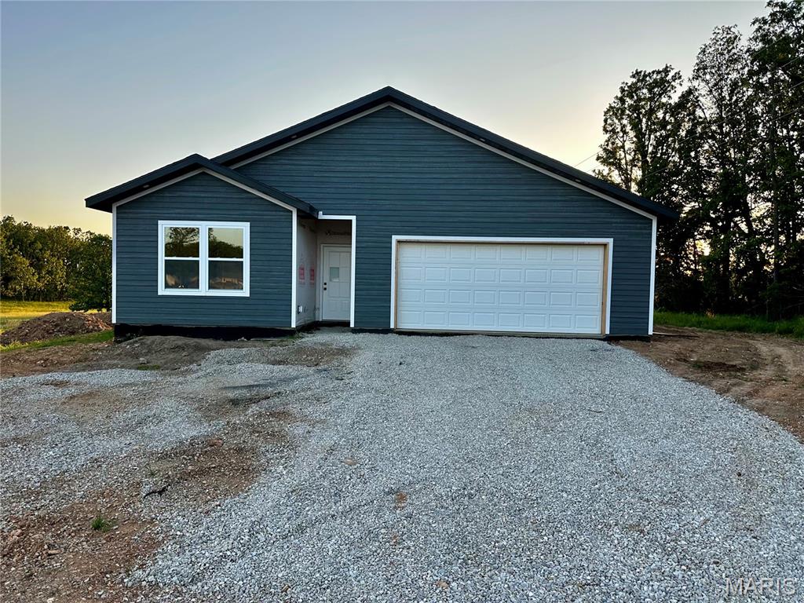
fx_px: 557
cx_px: 402
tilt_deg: -2.0
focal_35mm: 24
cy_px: 302
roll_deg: -1.4
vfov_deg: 56.8
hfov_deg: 71.6
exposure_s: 1/558
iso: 80
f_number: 1.78
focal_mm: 6.86
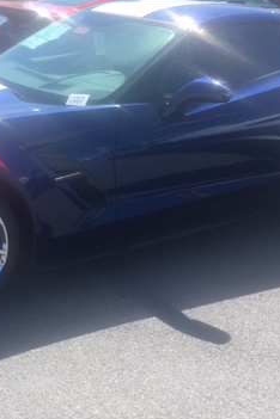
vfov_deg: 36.2
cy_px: 217
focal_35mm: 55
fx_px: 642
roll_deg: -1.2
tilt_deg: -22.7
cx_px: 67
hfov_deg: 24.3
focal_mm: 4.15
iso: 25
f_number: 2.2
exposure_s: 1/657
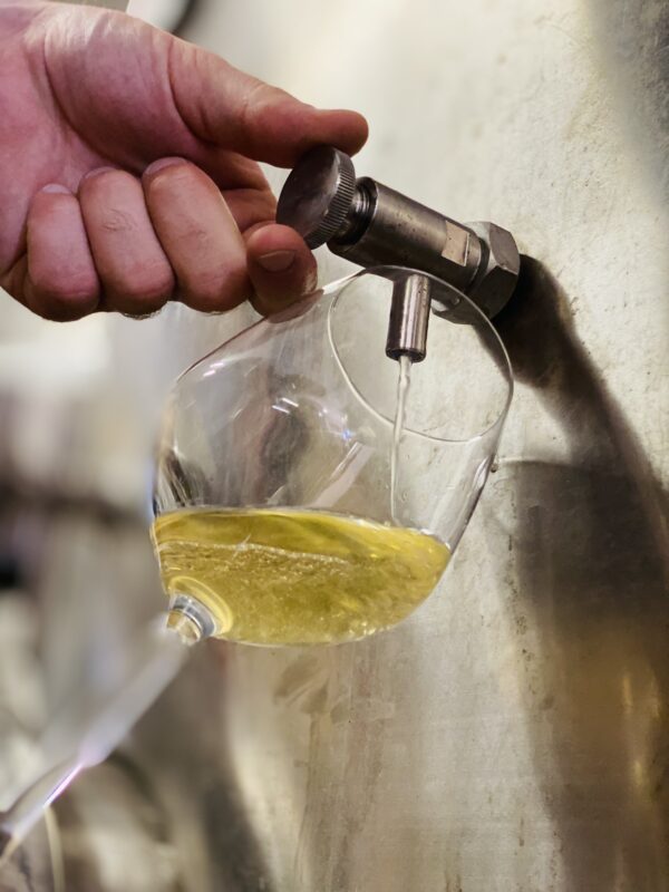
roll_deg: -6.1
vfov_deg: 36.8
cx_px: 334
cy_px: 446
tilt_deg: +22.8
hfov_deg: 28.0
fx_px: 1340
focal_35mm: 52
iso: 160
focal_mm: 6
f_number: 2
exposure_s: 1/50
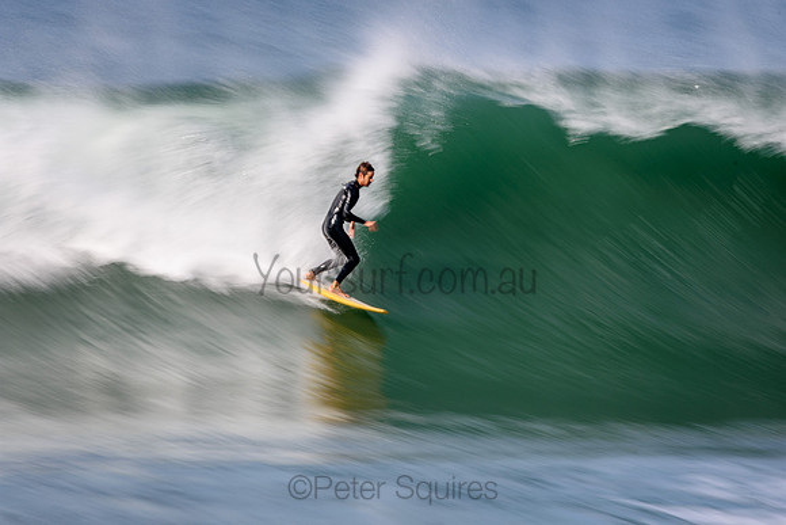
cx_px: 393
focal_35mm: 660
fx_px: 14413
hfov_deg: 3.1
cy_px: 262
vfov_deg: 2.1
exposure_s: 1/20
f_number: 18
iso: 100
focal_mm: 440
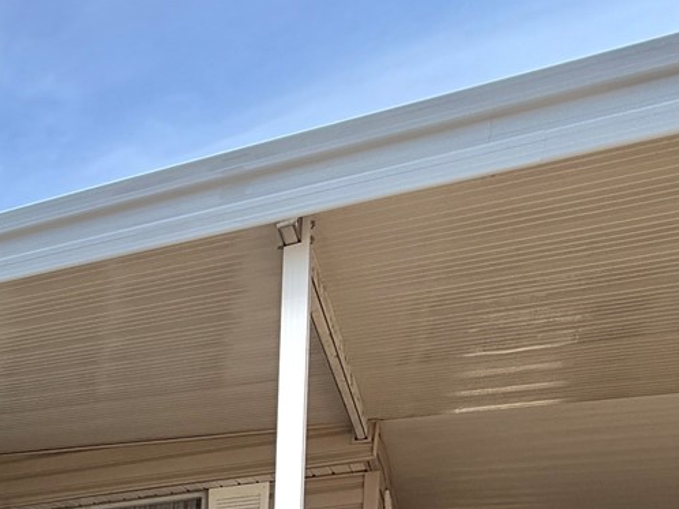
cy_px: 752
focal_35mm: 45
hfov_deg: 32.7
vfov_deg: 25.0
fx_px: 882
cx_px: -180
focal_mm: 2.22
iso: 32
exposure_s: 1/770
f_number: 2.2
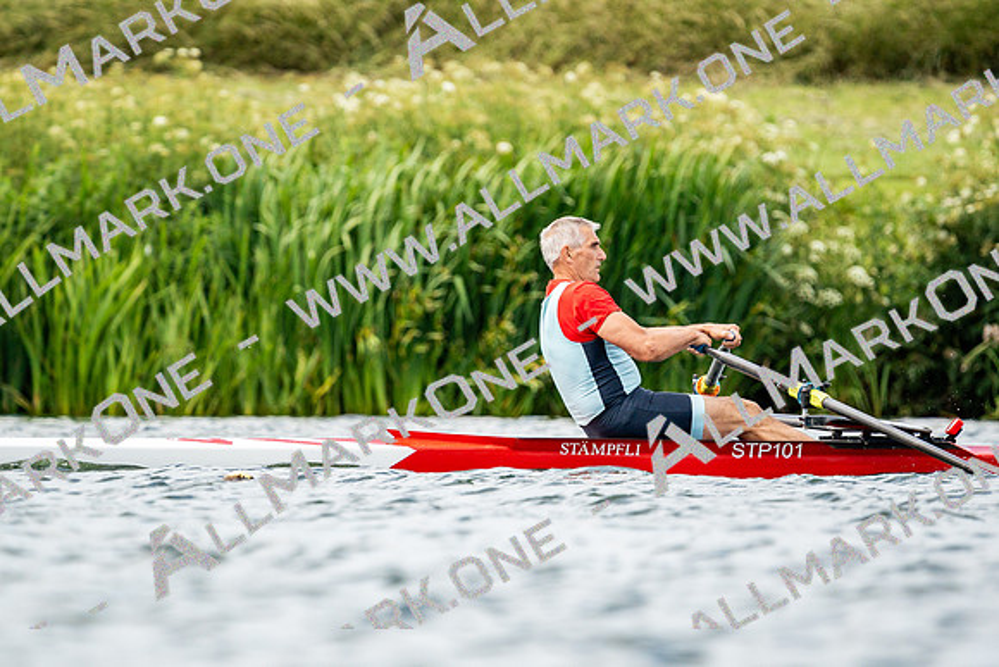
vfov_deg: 1.5
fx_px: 24980
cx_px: 500
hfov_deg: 2.3
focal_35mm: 900
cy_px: 334
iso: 640
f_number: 6.3
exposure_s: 1/2000
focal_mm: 600
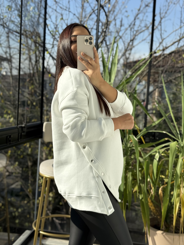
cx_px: 92
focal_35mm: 48
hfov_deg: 30.3
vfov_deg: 39.7
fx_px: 340
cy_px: 122
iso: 80
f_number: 1.78
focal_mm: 6.76
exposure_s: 1/1715
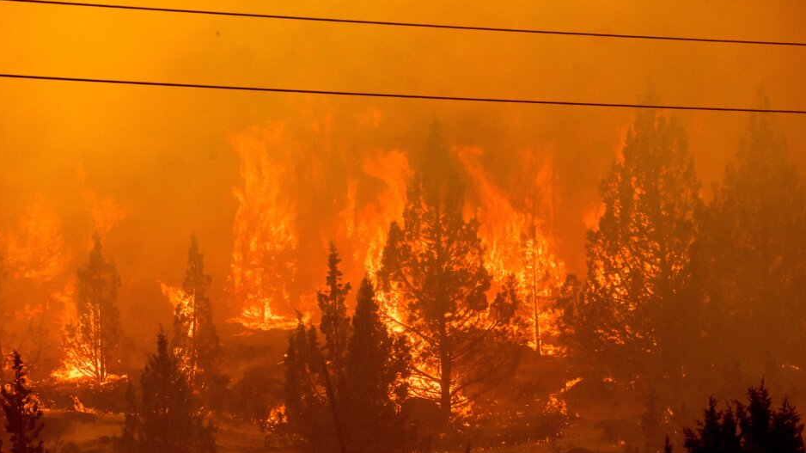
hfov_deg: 11.5
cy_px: 289
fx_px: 3995
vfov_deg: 6.5
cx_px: 418
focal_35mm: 187
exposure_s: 1/2000
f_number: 4.8
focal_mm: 155
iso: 1600
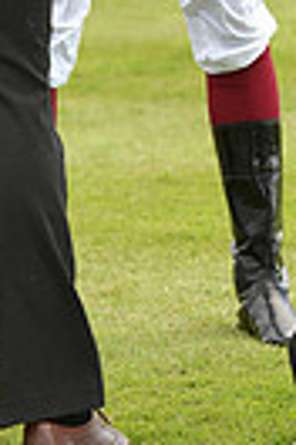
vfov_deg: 3.4
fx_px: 7547
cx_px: 239
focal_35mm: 612
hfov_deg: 2.2
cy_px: -270
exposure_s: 1/250
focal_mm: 180
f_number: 5.6
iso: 800
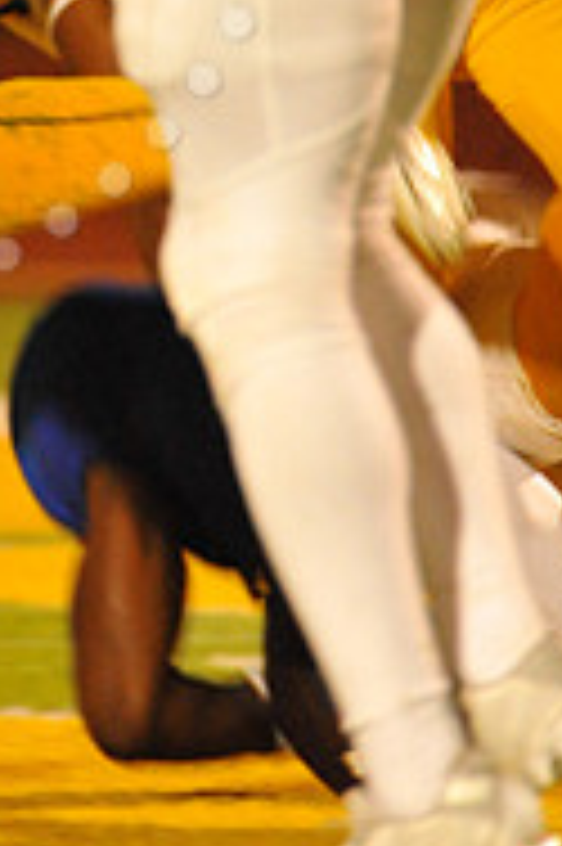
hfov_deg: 0.7
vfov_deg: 1.1
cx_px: -234
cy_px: -225
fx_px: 43351
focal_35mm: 1848
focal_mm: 600
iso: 6400
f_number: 6.3
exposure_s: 1/160
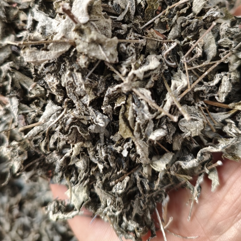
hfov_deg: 48.4
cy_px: 71
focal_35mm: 34
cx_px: 119
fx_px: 268
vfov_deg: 47.3
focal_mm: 4.94
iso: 640
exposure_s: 1/59.9
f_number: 1.5
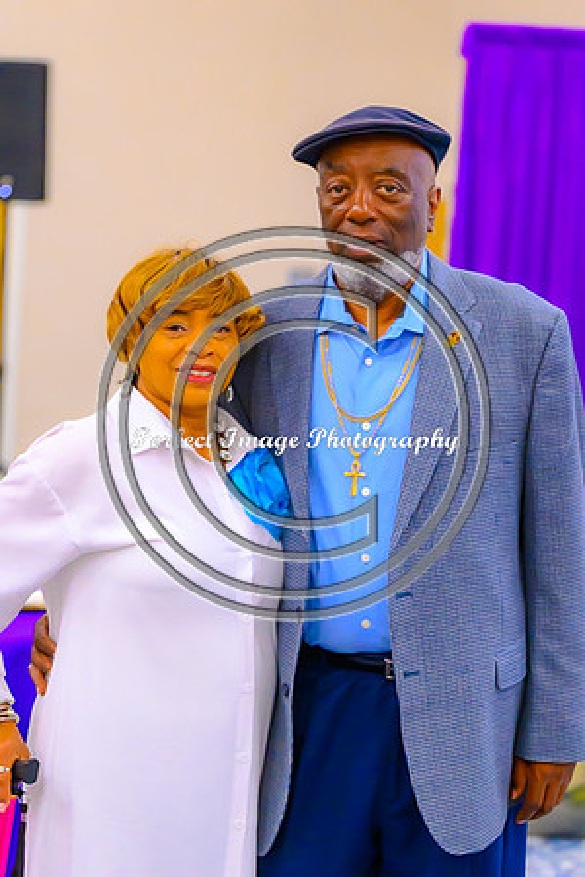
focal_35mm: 105
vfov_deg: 19.5
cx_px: 292
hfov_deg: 13.0
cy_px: 438
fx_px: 2559
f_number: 2.8
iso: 4500
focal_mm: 70
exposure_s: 1/200
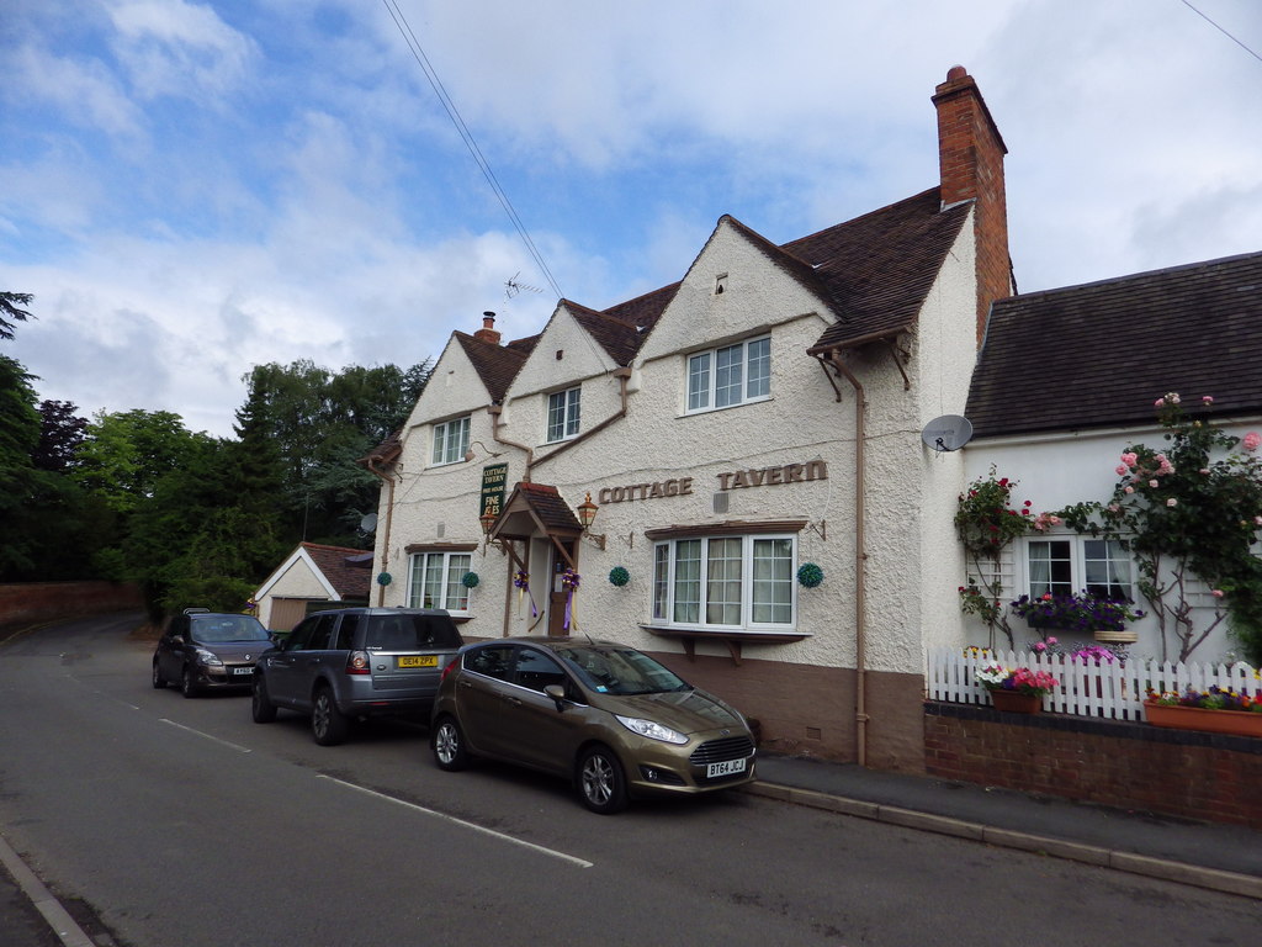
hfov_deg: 76.4
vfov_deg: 61.1
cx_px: 631
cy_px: 474
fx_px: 802
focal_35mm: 22
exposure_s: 1/1250
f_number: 3.1
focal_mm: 4
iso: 100
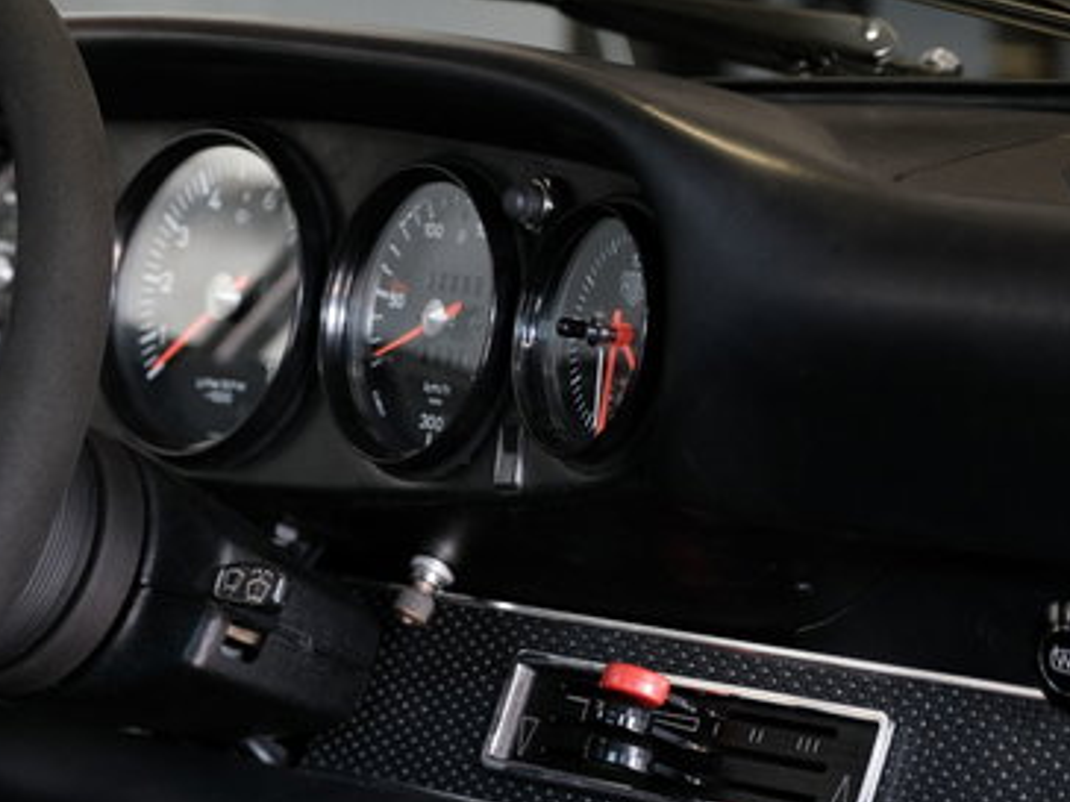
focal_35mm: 168
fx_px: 5193
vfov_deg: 8.8
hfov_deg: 11.6
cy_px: 347
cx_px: -1
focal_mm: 55
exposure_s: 1/100
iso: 640
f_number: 2.8
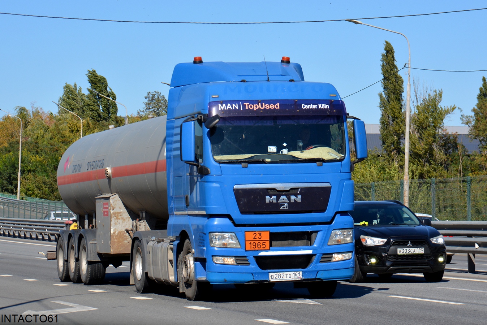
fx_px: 1522
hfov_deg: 18.2
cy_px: 162
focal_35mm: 112
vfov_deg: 12.2
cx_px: 244
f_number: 7.1
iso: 400
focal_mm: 75
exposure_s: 1/1600
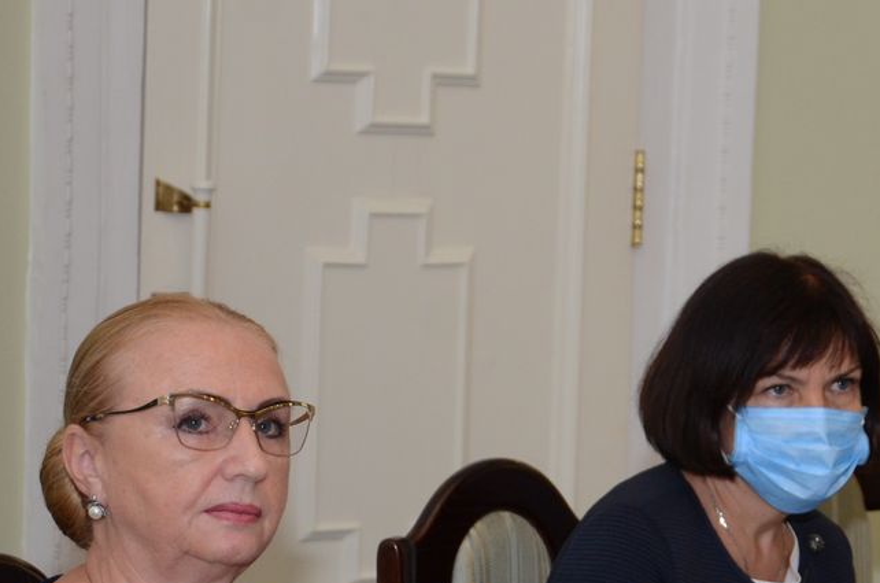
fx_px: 3588
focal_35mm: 147
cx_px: 732
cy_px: 515
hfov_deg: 13.9
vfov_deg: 9.2
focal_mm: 45
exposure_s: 1/200
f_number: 4.8
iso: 800
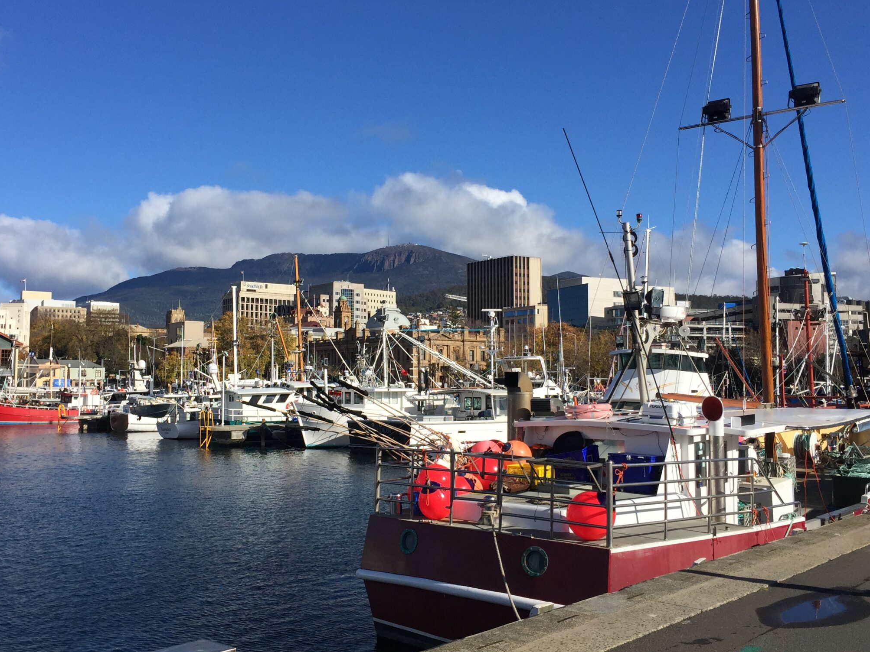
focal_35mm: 37
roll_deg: -0.2
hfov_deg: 50.1
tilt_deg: +3.9
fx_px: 930
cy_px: 332
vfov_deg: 38.7
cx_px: 405
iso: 32
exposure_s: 1/3300
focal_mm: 4.15
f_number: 2.2
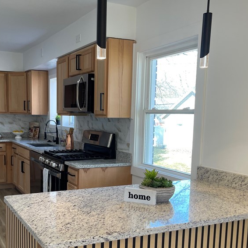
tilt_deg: -7.2
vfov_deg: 41.6
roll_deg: -1.1
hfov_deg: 41.4
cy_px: 154
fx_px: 324
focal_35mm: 40
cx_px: 85
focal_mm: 5.1
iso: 100
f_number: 1.6
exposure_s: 1/120
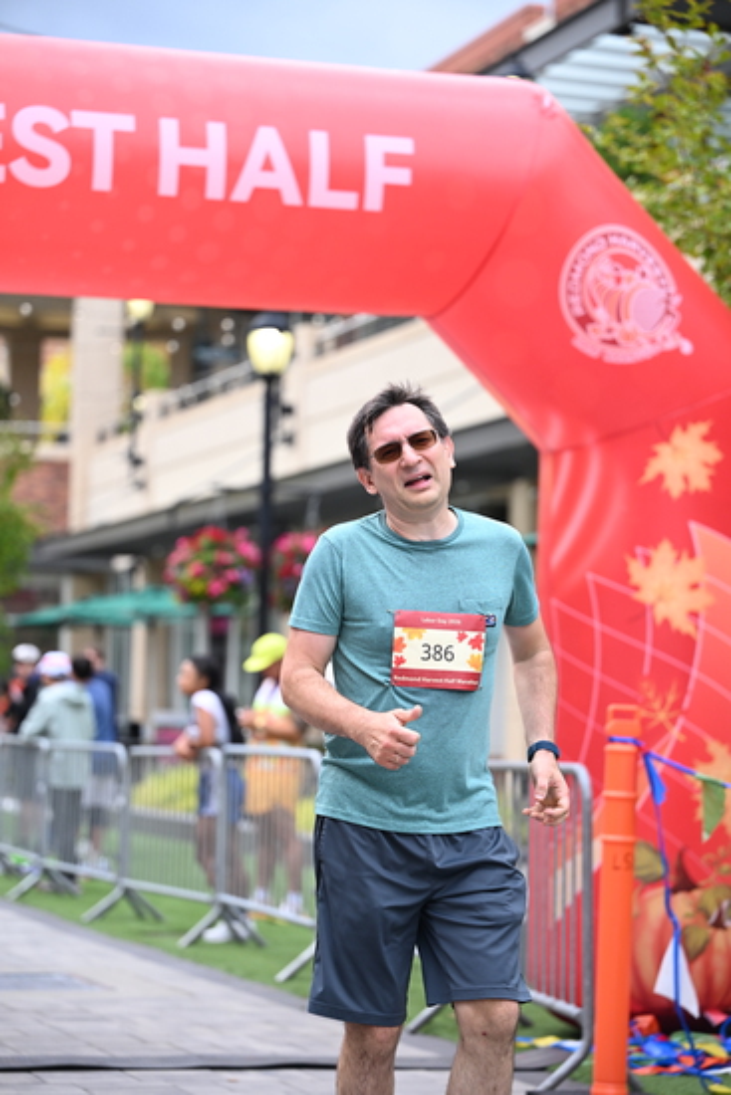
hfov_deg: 14.4
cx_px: 366
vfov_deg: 21.5
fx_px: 2891
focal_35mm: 95
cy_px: 548
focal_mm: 95
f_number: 2.8
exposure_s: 1/2000
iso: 640
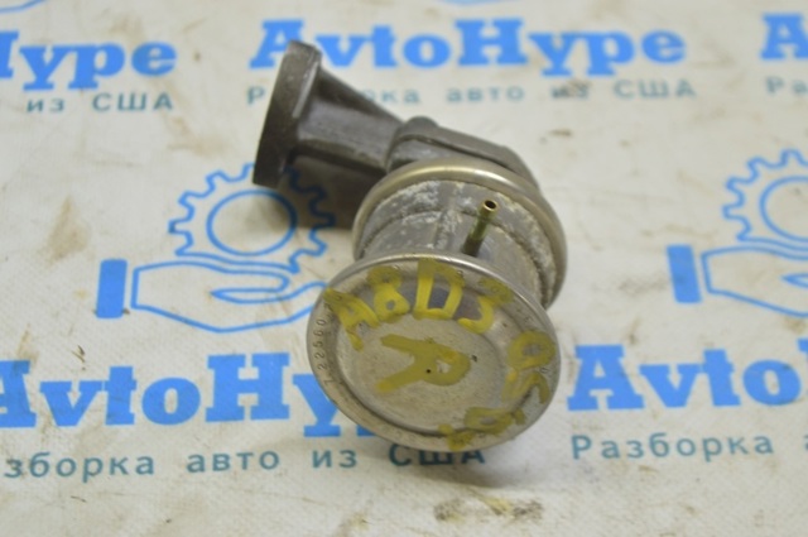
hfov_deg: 24.6
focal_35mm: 82
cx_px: 404
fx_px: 1849
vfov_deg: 16.5
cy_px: 268
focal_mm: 55
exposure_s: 1/20
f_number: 5.6
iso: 400
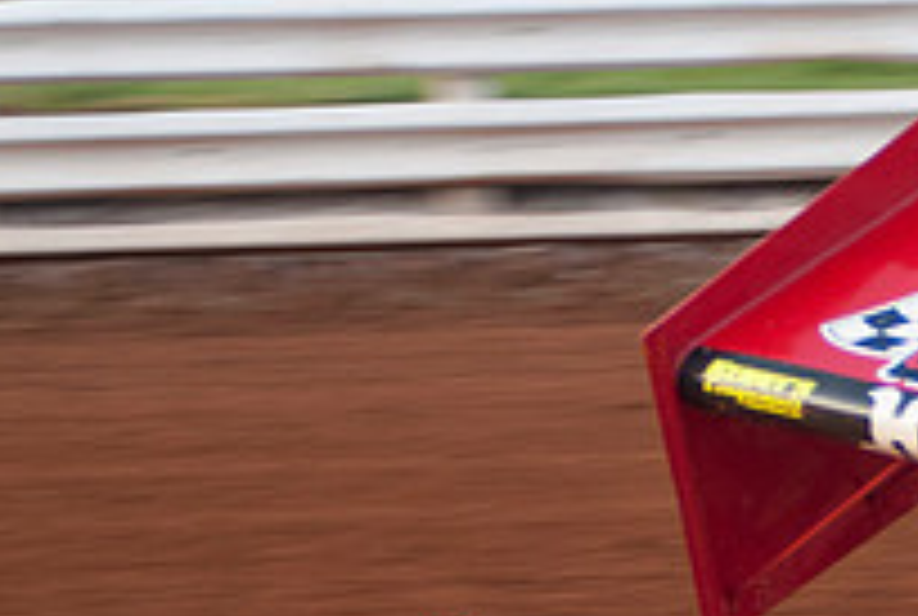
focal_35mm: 341
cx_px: 1148
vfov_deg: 4.0
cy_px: 688
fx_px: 8715
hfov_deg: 6.0
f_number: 2.8
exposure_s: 1/500
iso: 250
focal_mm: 80
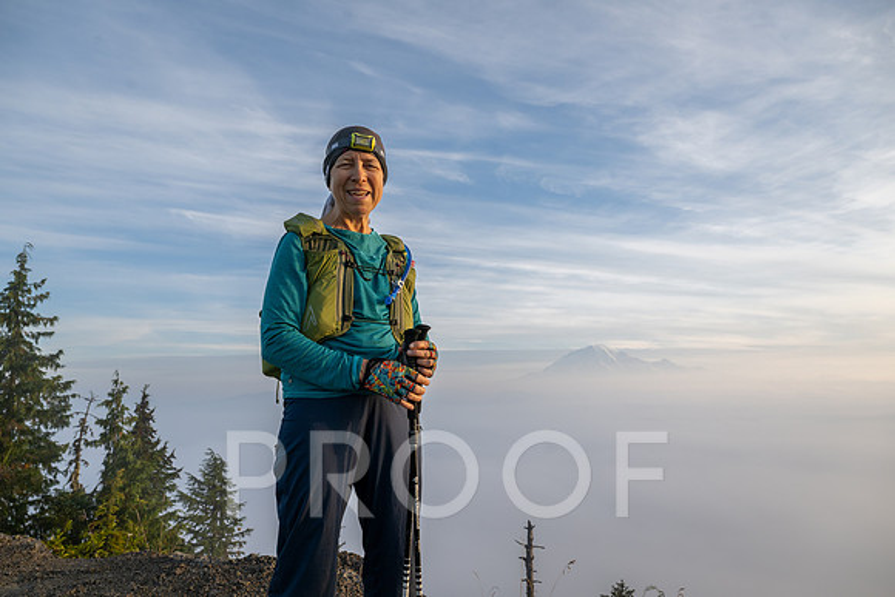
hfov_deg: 71.5
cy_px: 298
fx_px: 622
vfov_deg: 51.3
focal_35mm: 25
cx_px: 448
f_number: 7.1
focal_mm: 25
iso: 400
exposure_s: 1/400
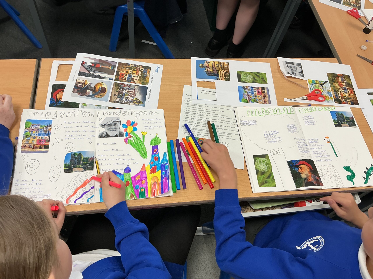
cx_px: 186
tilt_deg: -60.0
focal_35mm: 29
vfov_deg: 48.2
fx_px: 312
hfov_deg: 61.7
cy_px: 140
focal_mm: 3
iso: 50
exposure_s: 1/60
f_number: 1.8
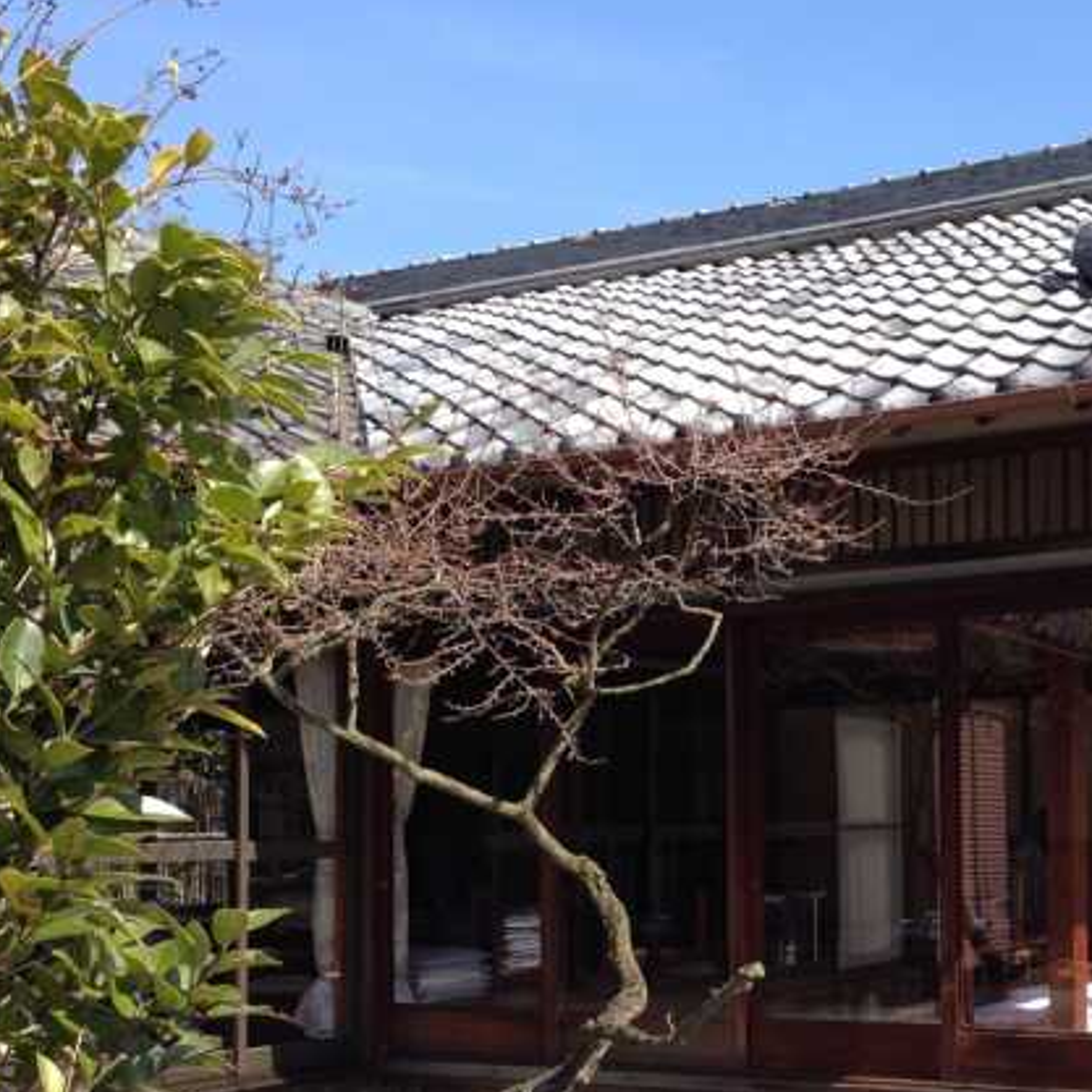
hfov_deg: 29.8
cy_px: 762
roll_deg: -0.7
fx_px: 1999
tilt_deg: +1.2
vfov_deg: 30.2
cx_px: 890
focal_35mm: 56
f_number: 2.4
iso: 50
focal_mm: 4.12
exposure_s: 1/763
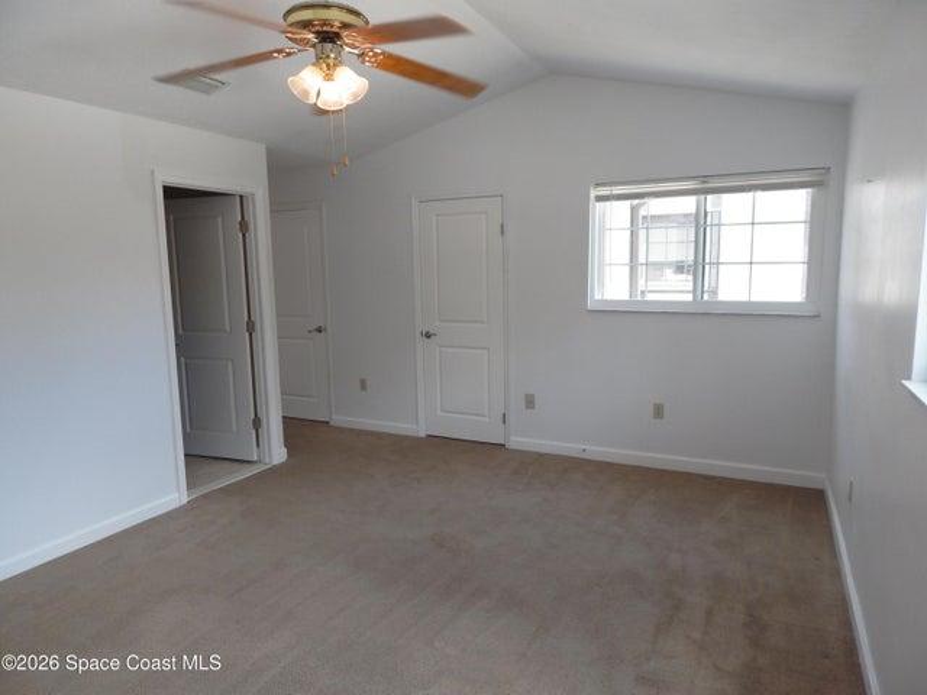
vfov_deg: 58.9
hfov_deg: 73.9
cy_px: 348
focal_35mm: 23
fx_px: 616
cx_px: 464
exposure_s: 1/100
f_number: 3
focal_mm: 4
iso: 125
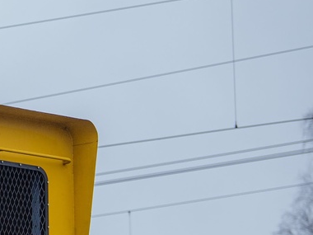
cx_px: -473
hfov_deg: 4.1
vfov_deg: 3.1
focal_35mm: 476
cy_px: 247
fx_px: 4304
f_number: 2.8
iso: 400
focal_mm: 98
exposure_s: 1/250
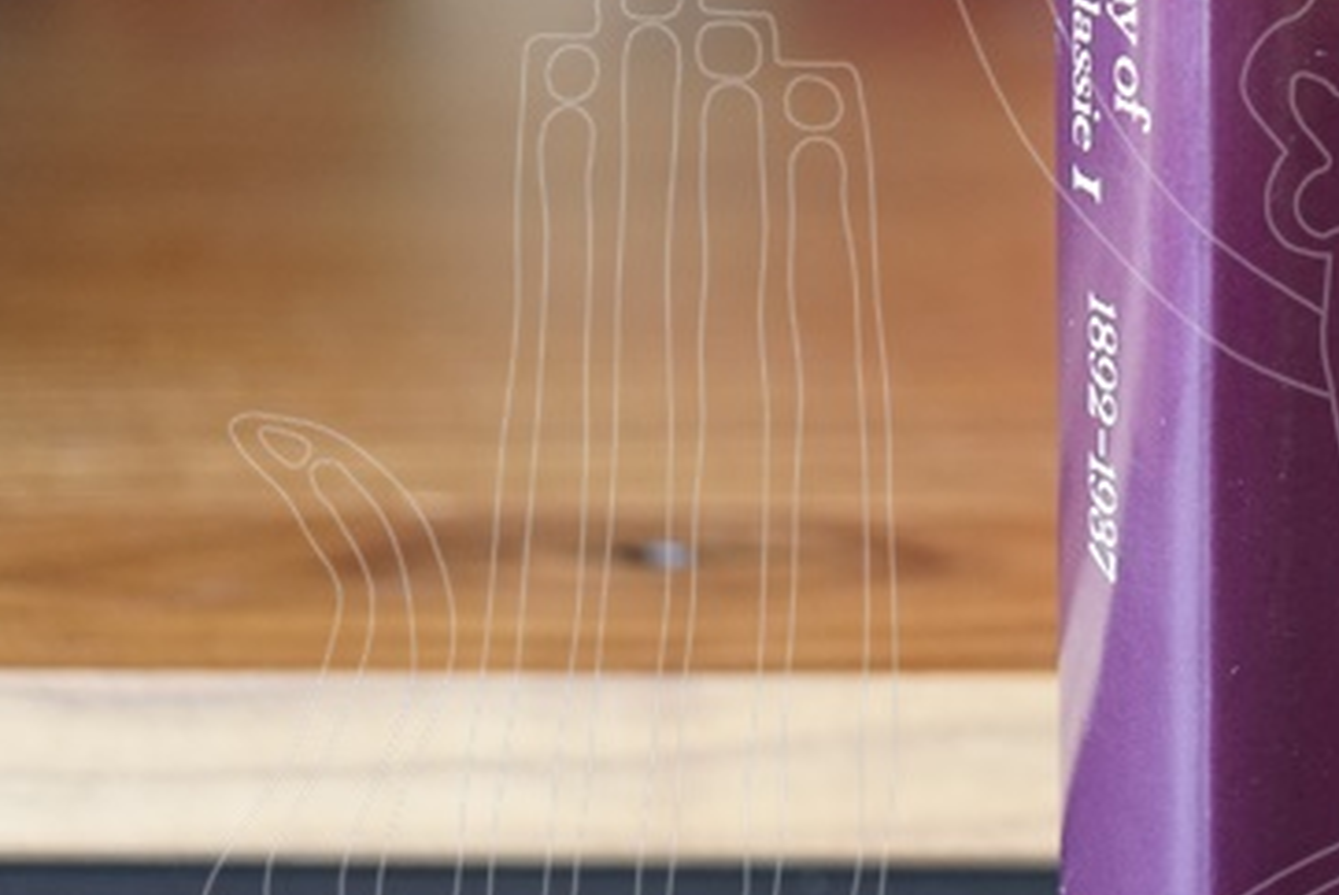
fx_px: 5137
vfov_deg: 9.9
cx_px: 1639
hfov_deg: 14.4
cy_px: 172
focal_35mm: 138
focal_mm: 50
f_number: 2.8
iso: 1600
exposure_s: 1/160
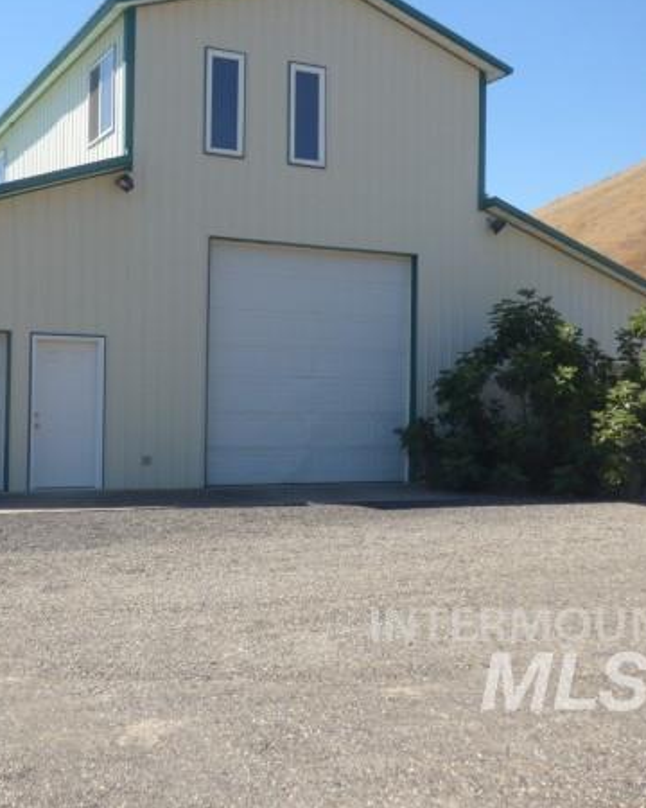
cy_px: 381
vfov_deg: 42.9
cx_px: 210
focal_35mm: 43
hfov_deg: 34.5
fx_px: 1028
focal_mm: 5.53
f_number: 3.3
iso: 100
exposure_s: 1/1000
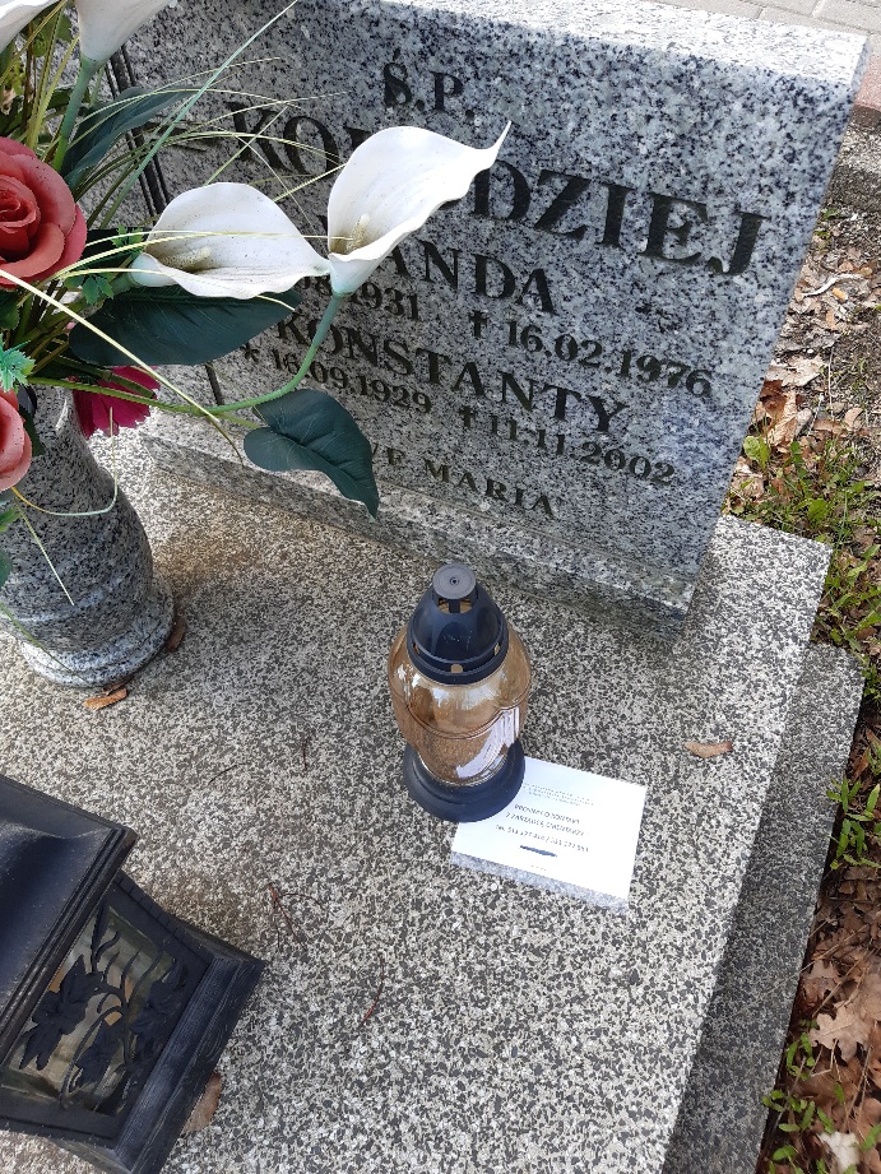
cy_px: 587
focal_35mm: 26
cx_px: 440
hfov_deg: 53.1
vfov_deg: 67.3
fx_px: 882
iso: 40
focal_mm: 3.92
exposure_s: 1/222
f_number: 1.7
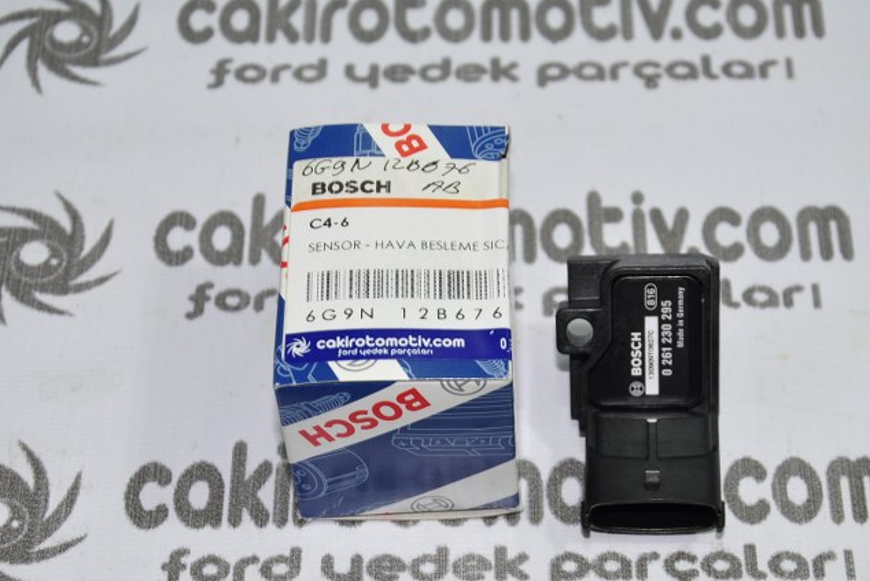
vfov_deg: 14.3
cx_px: 512
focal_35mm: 96
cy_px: 341
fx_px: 2313
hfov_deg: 21.3
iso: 200
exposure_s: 1/30
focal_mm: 45
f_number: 7.1
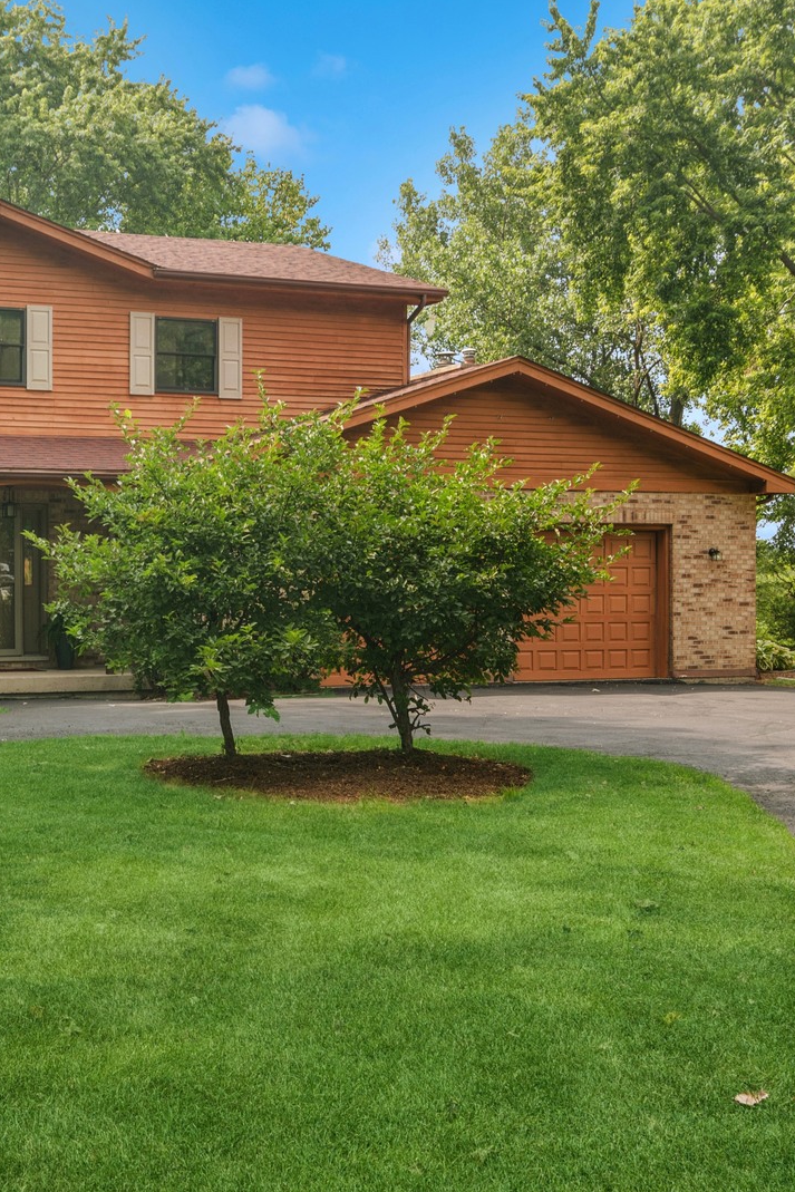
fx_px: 1656
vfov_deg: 39.6
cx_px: 143
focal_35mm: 50
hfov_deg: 26.4
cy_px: 591
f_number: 8
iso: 200
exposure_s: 1/60
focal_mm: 22
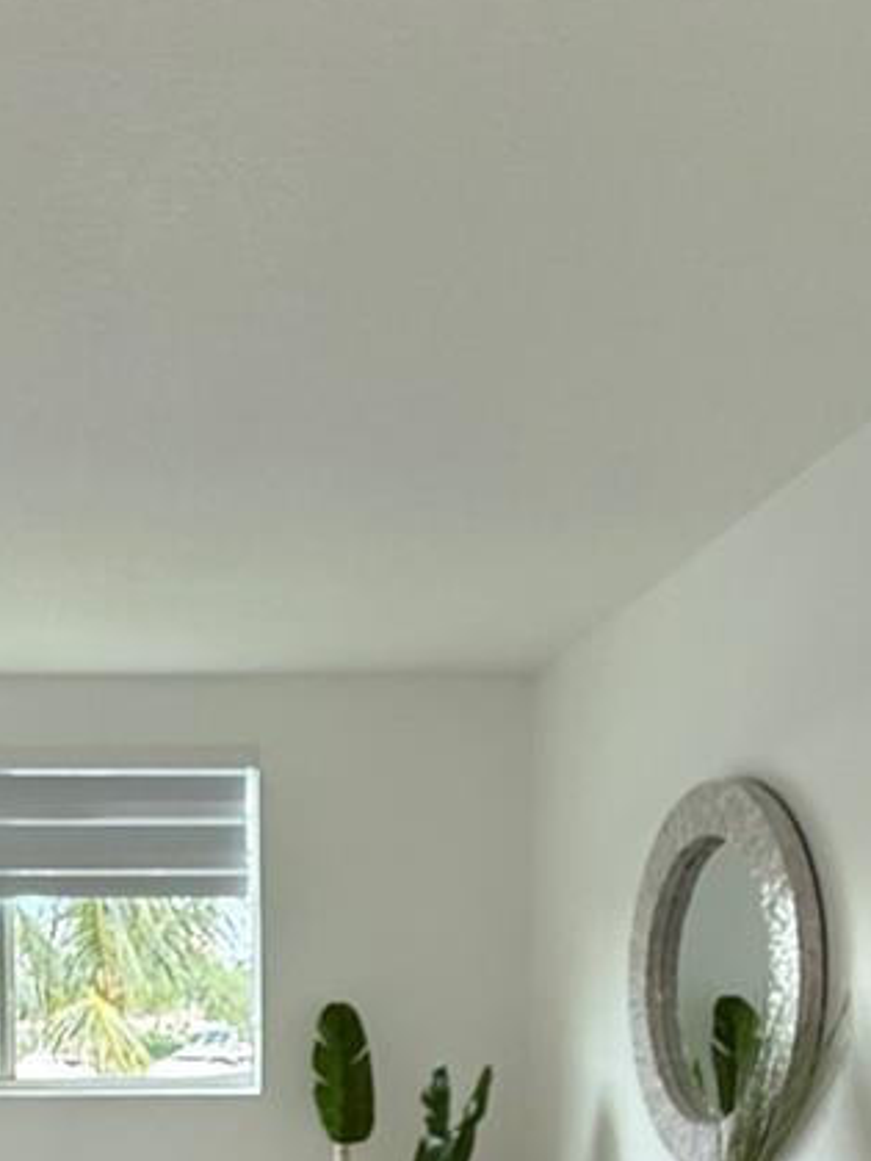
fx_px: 1342
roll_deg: +0.4
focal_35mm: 40
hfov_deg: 35.0
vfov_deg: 41.8
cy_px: 1108
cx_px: 199
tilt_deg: -4.5
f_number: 2.2
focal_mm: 2.22
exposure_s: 1/120
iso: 250
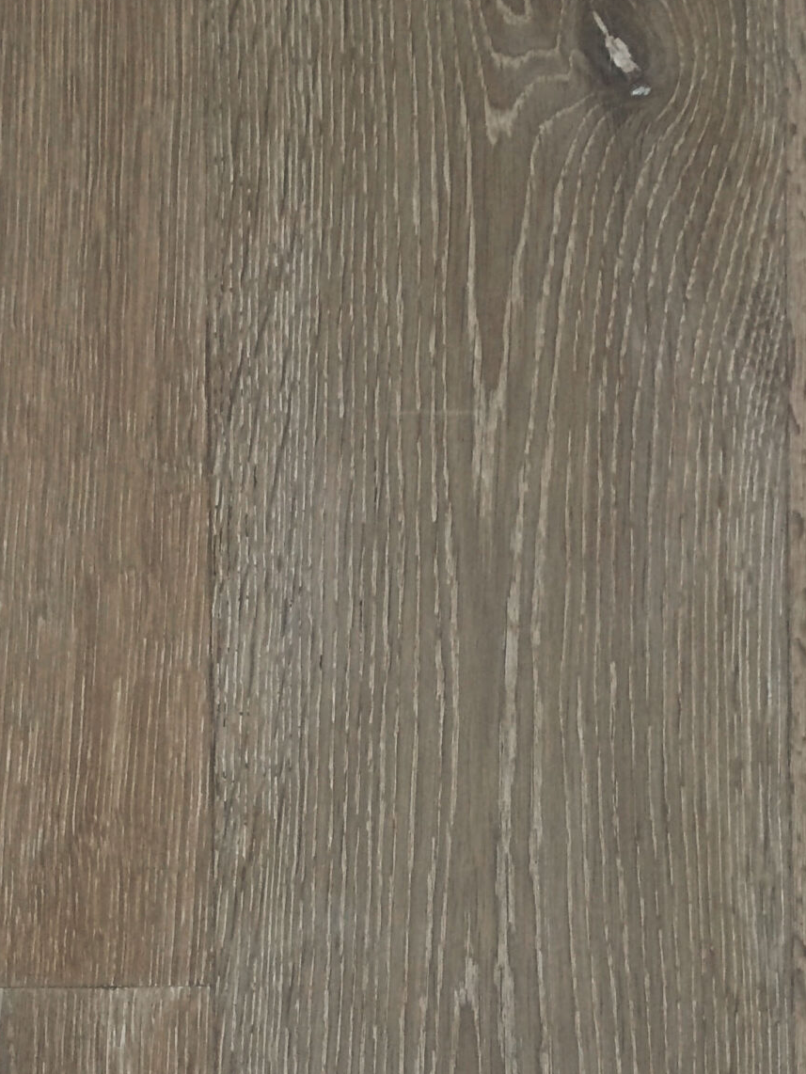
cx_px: 185
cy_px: 949
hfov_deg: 22.4
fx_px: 2017
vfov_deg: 28.7
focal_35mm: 65
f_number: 2.2
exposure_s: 1/33
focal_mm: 4.15
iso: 80
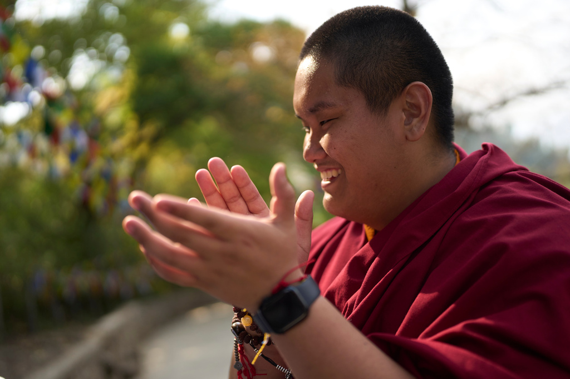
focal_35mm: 35
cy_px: 190
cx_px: 285
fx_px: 554
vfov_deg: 37.8
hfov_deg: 54.4
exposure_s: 1/4000
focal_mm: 35
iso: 320
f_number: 1.4
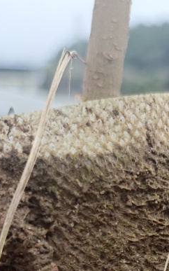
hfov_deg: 17.2
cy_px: 351
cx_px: 191
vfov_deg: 24.6
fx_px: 538
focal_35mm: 73
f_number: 1.79
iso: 100
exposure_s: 1/177
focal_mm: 4.71
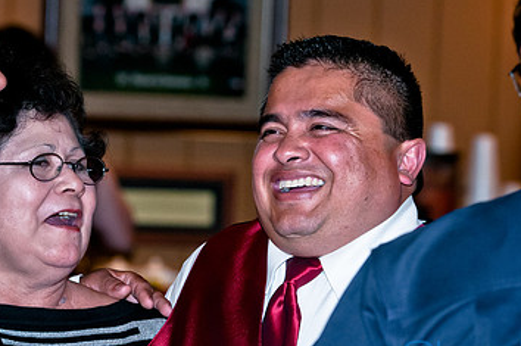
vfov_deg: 4.1
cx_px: 212
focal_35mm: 332
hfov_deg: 6.2
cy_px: 151
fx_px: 4796
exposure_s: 1/60
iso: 400
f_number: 5.6
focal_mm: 135
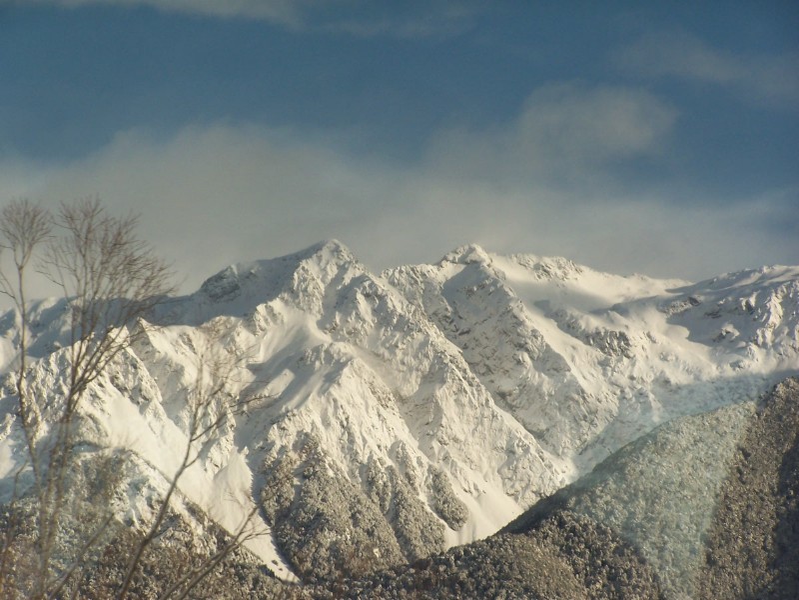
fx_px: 4362
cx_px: 400
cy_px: 300
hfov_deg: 10.5
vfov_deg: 7.9
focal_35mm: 189
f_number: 4.5
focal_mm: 31.3
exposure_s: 1/350
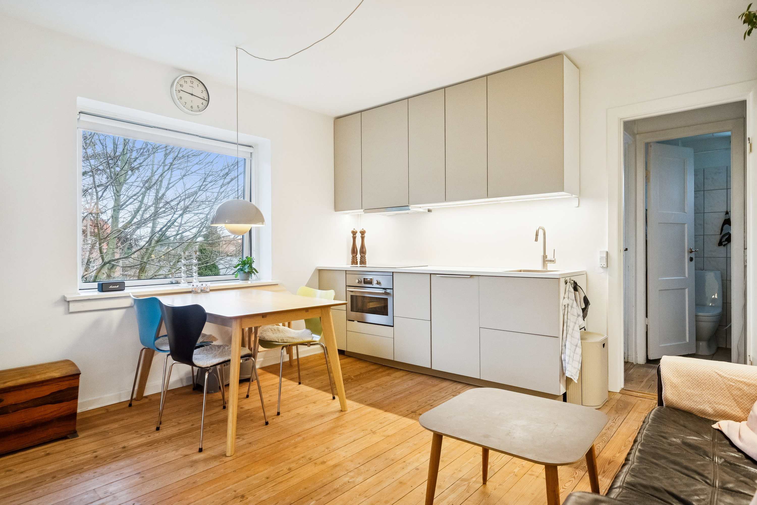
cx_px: 378
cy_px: 252
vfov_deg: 64.6
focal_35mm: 19
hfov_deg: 86.9
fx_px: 399
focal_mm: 19
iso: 1600
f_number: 5.6
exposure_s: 1/160
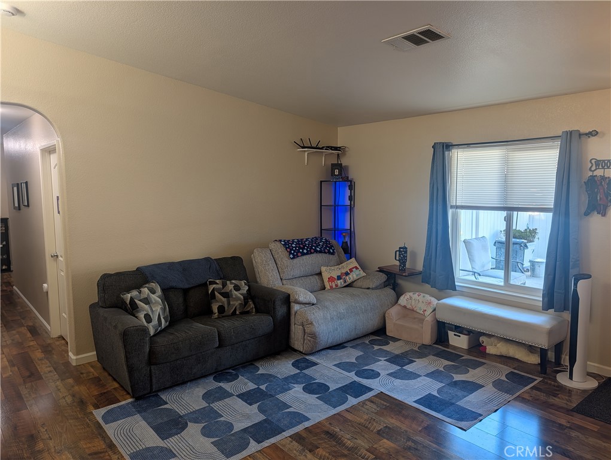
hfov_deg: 71.5
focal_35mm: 24
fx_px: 424
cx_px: 306
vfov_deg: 56.9
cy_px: 230
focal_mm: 6.9
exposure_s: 1/120
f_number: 1.68
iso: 19
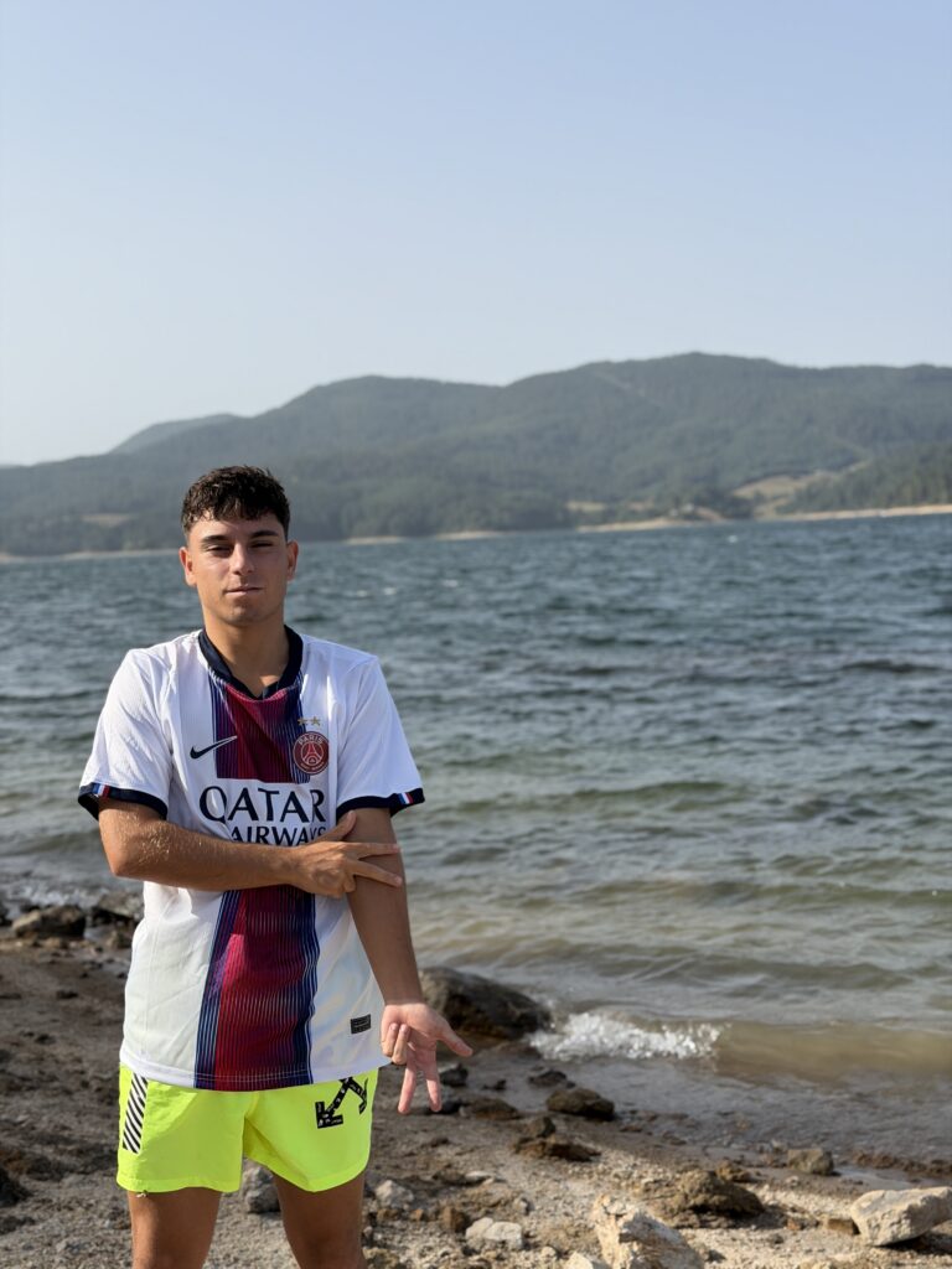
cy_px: 634
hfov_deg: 30.3
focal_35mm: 48
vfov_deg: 39.7
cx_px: 476
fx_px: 1760
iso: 64
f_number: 1.78
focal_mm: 6.76
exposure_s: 1/3534
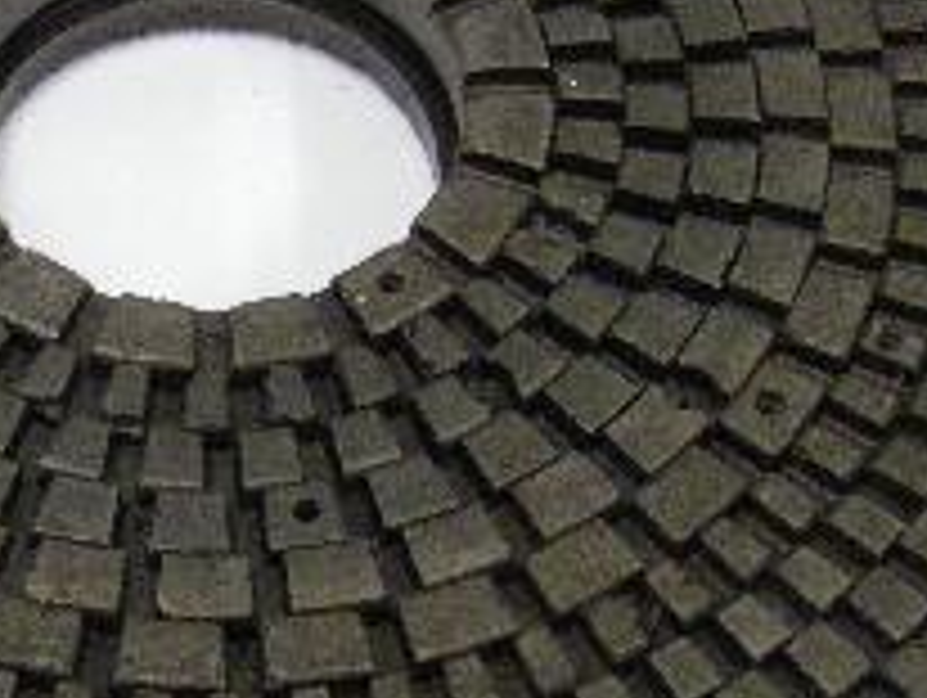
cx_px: 108
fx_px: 3164
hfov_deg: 16.5
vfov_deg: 12.6
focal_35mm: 118
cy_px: 302
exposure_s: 1/40
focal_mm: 6.3
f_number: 3.5
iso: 800
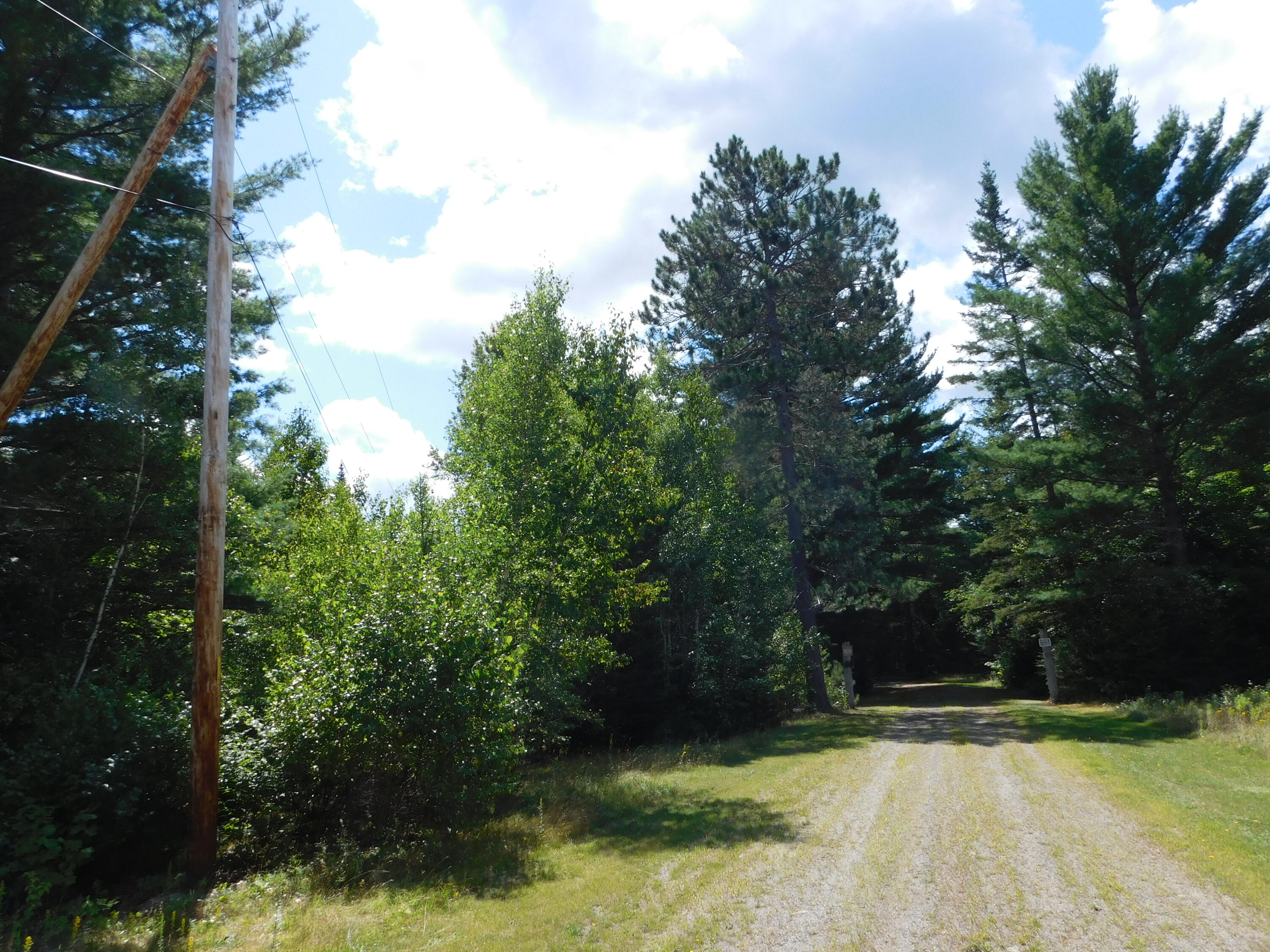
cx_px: 635
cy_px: 476
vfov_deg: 54.9
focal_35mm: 25
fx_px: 917
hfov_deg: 69.4
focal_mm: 4.5
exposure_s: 1/1250
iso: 125
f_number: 3.1
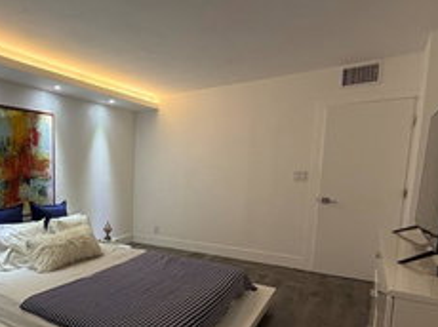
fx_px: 329
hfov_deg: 59.3
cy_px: 209
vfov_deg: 52.3
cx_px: 60
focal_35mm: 26
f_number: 2.2
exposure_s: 1/120
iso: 320
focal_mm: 2.22
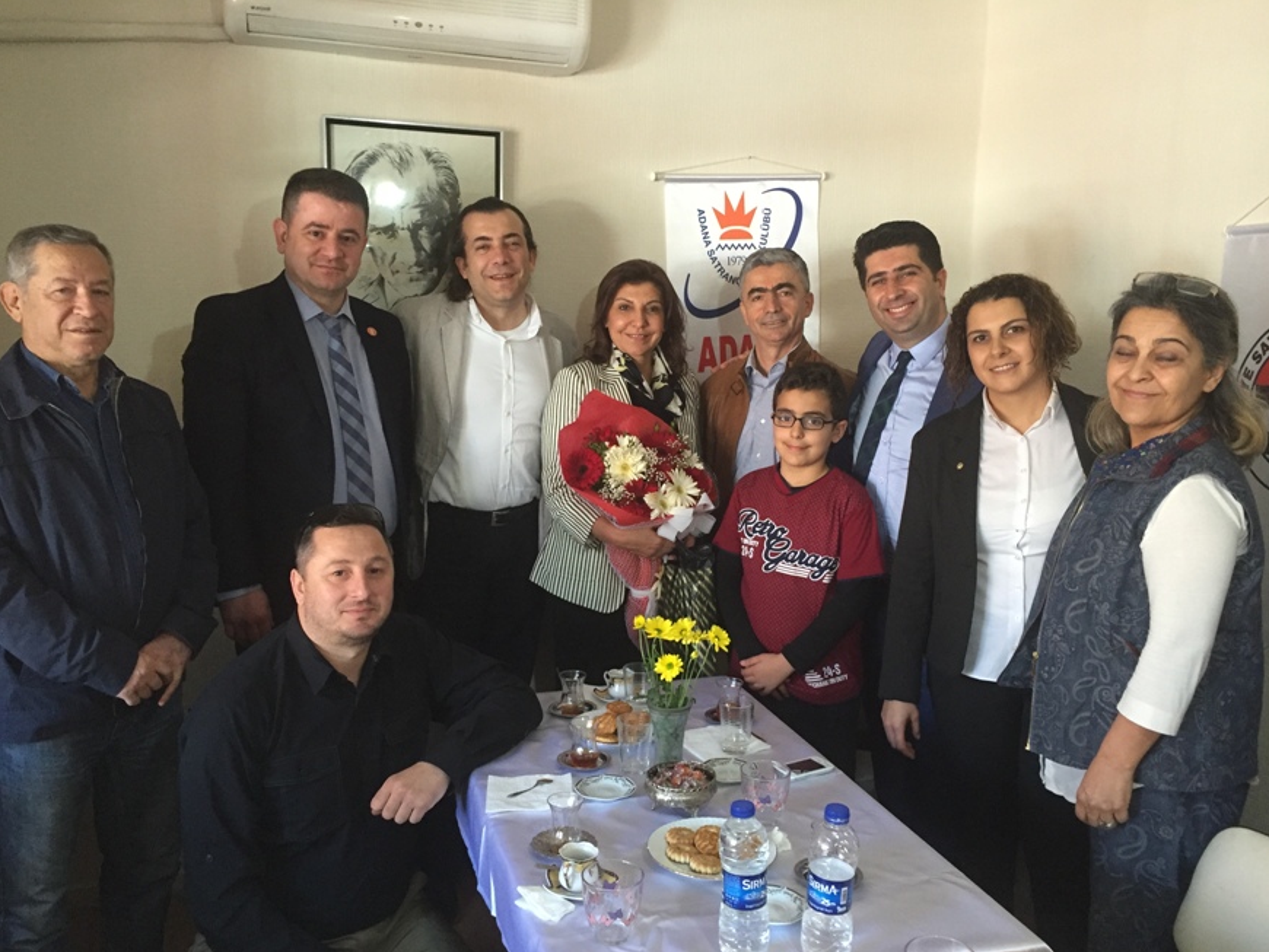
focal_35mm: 30
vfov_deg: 46.8
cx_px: 653
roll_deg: -0.6
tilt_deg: -9.2
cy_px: 491
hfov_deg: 59.9
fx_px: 1100
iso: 200
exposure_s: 1/33
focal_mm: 4.15
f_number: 2.2
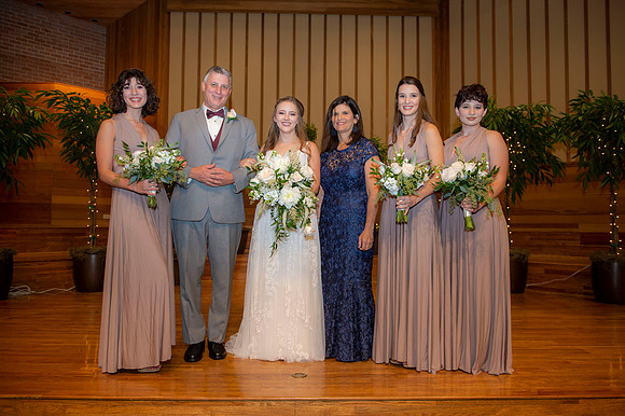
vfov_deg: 46.4
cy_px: 208
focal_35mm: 28
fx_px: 486
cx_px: 312
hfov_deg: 65.5
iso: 640
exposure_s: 1/160
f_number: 4
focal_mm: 28
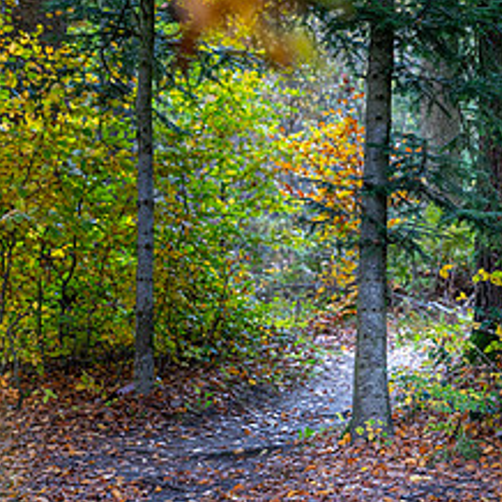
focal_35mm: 146
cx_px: 261
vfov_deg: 12.0
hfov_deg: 12.0
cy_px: 298
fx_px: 2395
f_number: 3.5
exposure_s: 1/200
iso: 640
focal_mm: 64
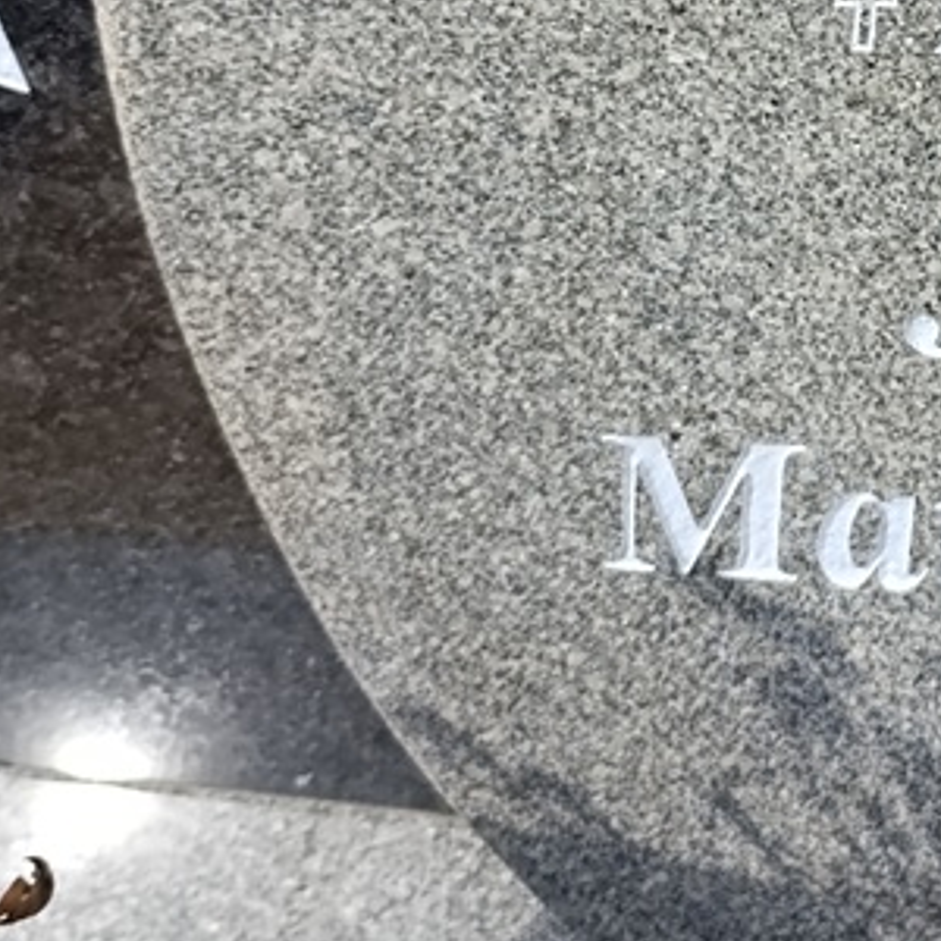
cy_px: -223
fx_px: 2768
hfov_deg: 18.2
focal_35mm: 90
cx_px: 1151
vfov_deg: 18.2
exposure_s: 1/329
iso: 50
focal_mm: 6.14
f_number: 1.6
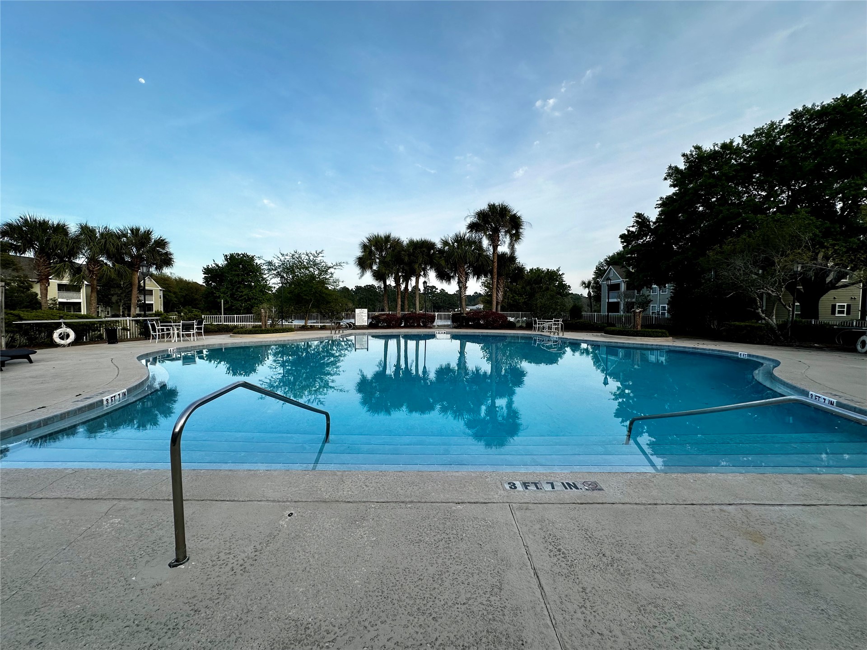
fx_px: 351
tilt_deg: -2.2
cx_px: 434
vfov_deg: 85.7
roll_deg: -0.4
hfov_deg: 102.1
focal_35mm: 14
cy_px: 325
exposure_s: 1/633
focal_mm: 2.22
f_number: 2.2
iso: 40
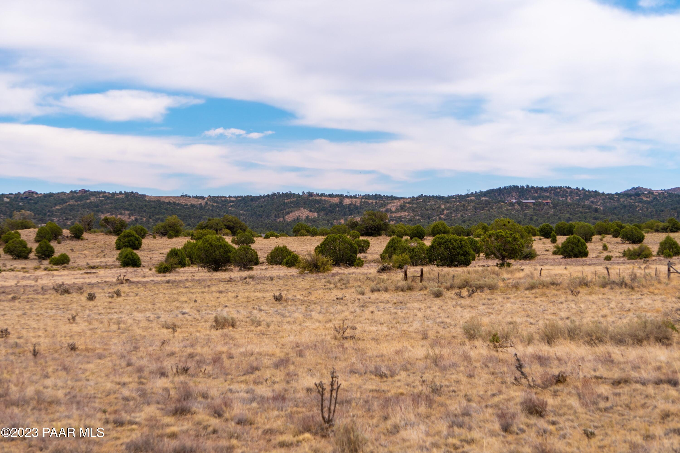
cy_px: 226
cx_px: 340
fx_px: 1558
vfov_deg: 16.5
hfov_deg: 24.6
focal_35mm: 82
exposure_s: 1/1000
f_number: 5.6
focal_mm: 55
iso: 100
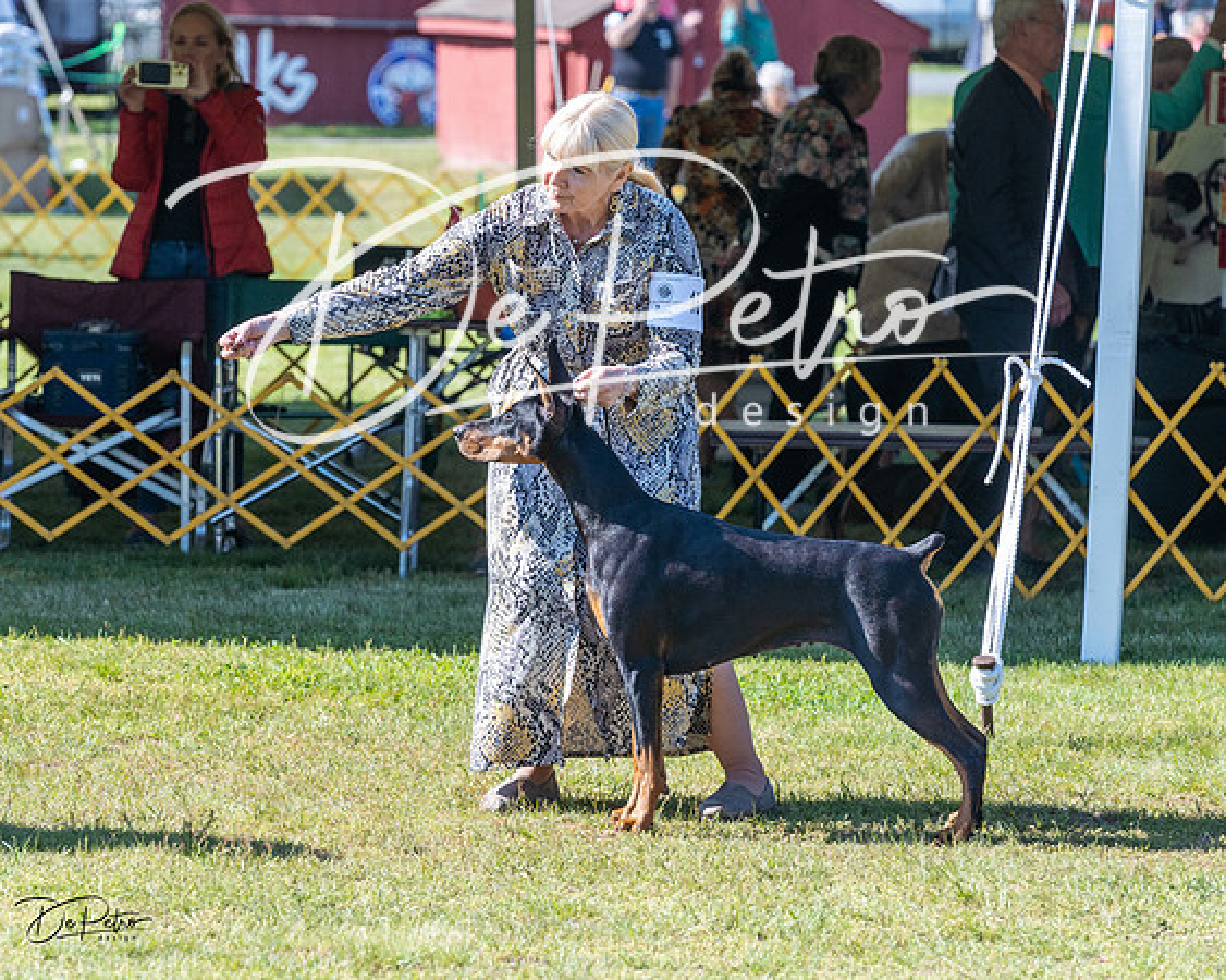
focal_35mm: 225
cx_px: 613
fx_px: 8170
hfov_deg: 8.6
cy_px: 490
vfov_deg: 6.9
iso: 1000
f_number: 6.3
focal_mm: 200
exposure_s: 1/1600
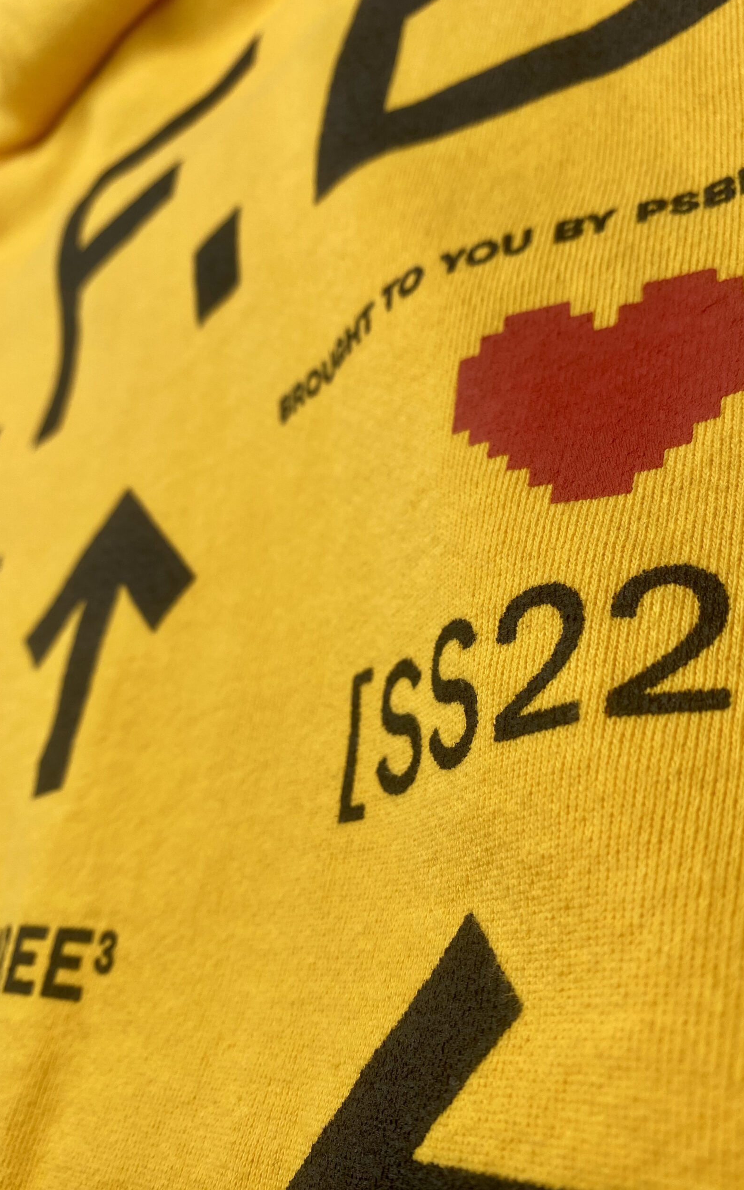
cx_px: 406
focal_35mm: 28
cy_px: 593
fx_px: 908
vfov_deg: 66.5
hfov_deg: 44.5
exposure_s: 1/633
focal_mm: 4.25
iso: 32
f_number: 1.8
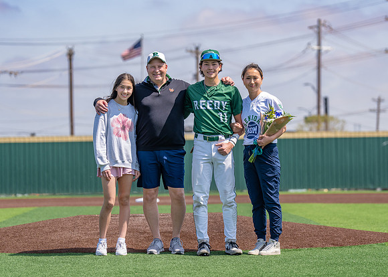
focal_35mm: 149
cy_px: 146
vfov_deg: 9.6
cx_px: 200
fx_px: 1641
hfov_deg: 13.5
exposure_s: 1/1600
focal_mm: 121
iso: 100
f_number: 2.8
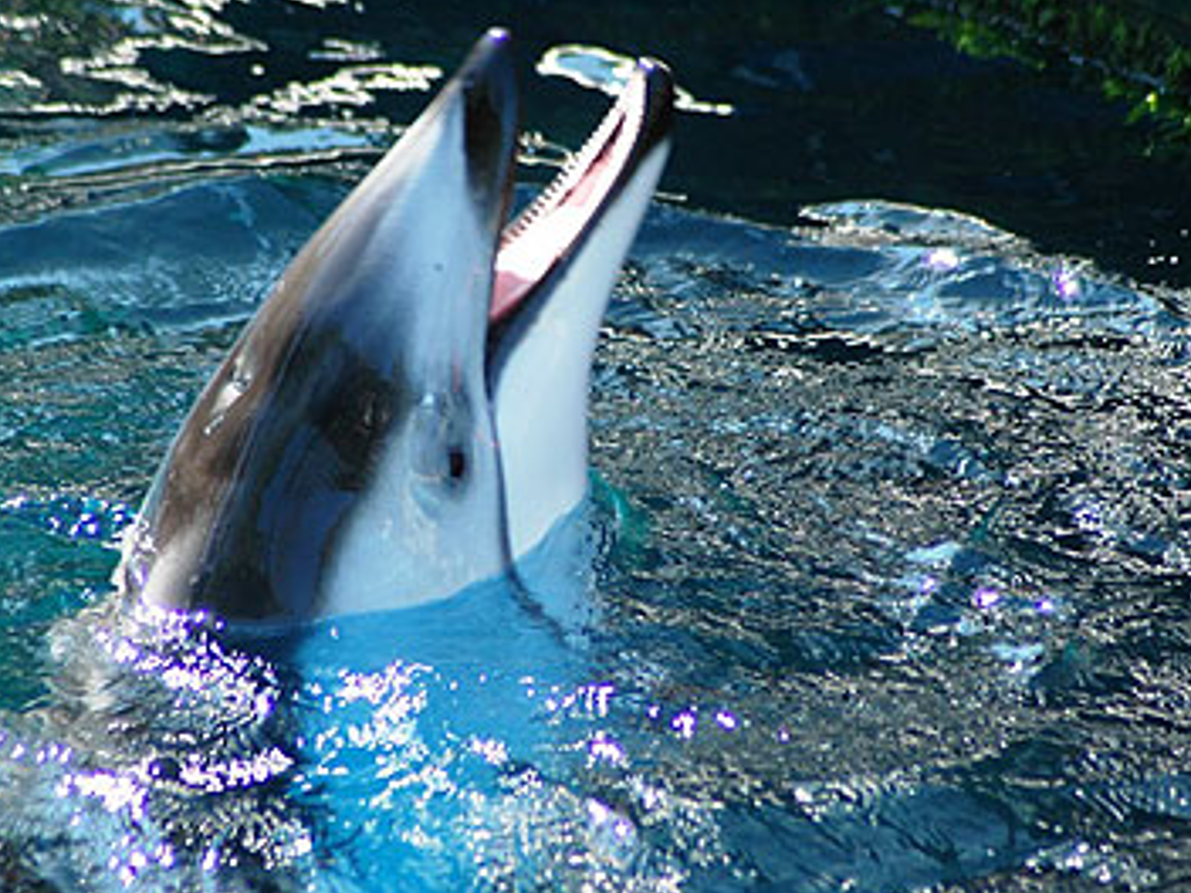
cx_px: 612
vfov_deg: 3.0
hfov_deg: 4.0
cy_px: 411
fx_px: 17100
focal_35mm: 497
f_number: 5.6
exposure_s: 1/200
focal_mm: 270
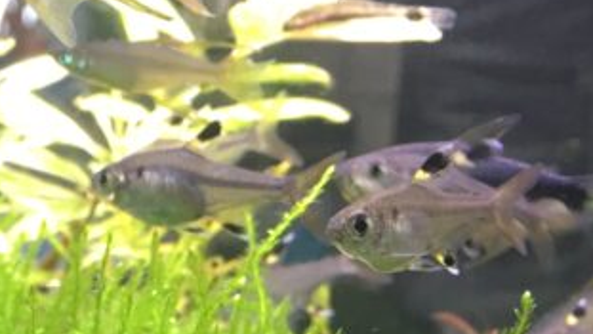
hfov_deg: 19.9
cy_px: 615
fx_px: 1635
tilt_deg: -18.3
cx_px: -15
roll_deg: -1.0
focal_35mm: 104
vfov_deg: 10.9
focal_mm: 4.15
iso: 40
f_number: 2.2
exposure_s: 1/17
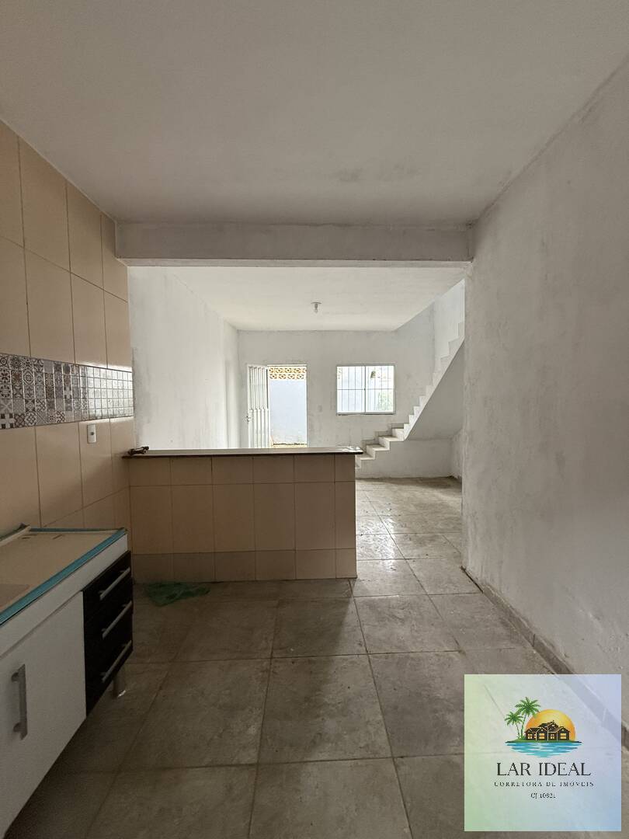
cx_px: 314
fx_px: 339
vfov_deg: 102.1
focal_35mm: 14
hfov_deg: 85.7
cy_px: 420
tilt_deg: -2.6
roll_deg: +0.8
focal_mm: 2.22
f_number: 2.2
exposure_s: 1/67
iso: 320
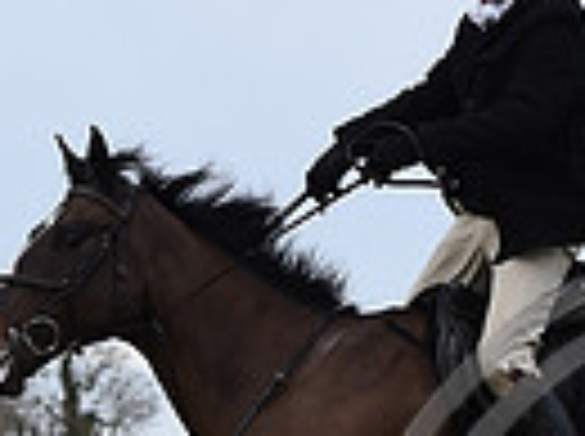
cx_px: 747
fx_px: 6157
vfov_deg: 4.0
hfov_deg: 5.4
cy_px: 625
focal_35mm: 365
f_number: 5.6
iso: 720
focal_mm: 85
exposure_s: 1/1250
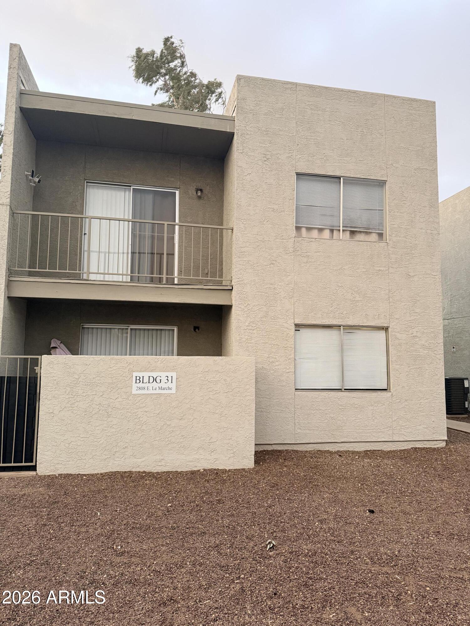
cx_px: 235
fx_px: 434
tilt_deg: +5.7
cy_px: 313
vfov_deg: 71.6
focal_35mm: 24
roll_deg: -0.1
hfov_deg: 56.8
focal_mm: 6.76
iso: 400
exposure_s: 1/60
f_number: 1.78
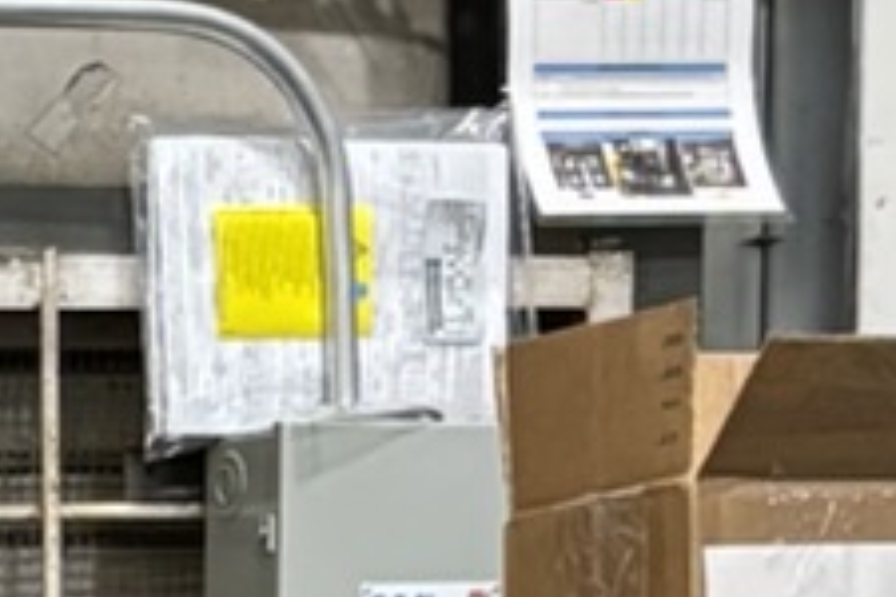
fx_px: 6122
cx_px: -550
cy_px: 1875
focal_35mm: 246
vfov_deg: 5.2
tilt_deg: -10.7
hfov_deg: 8.2
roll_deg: +0.3
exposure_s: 1/60
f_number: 1.6
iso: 320
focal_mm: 5.96
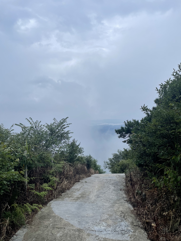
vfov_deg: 67.3
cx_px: 90
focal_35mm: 26
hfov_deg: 53.1
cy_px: 120
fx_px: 181
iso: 32
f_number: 1.6
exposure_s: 1/2398
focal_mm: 4.2
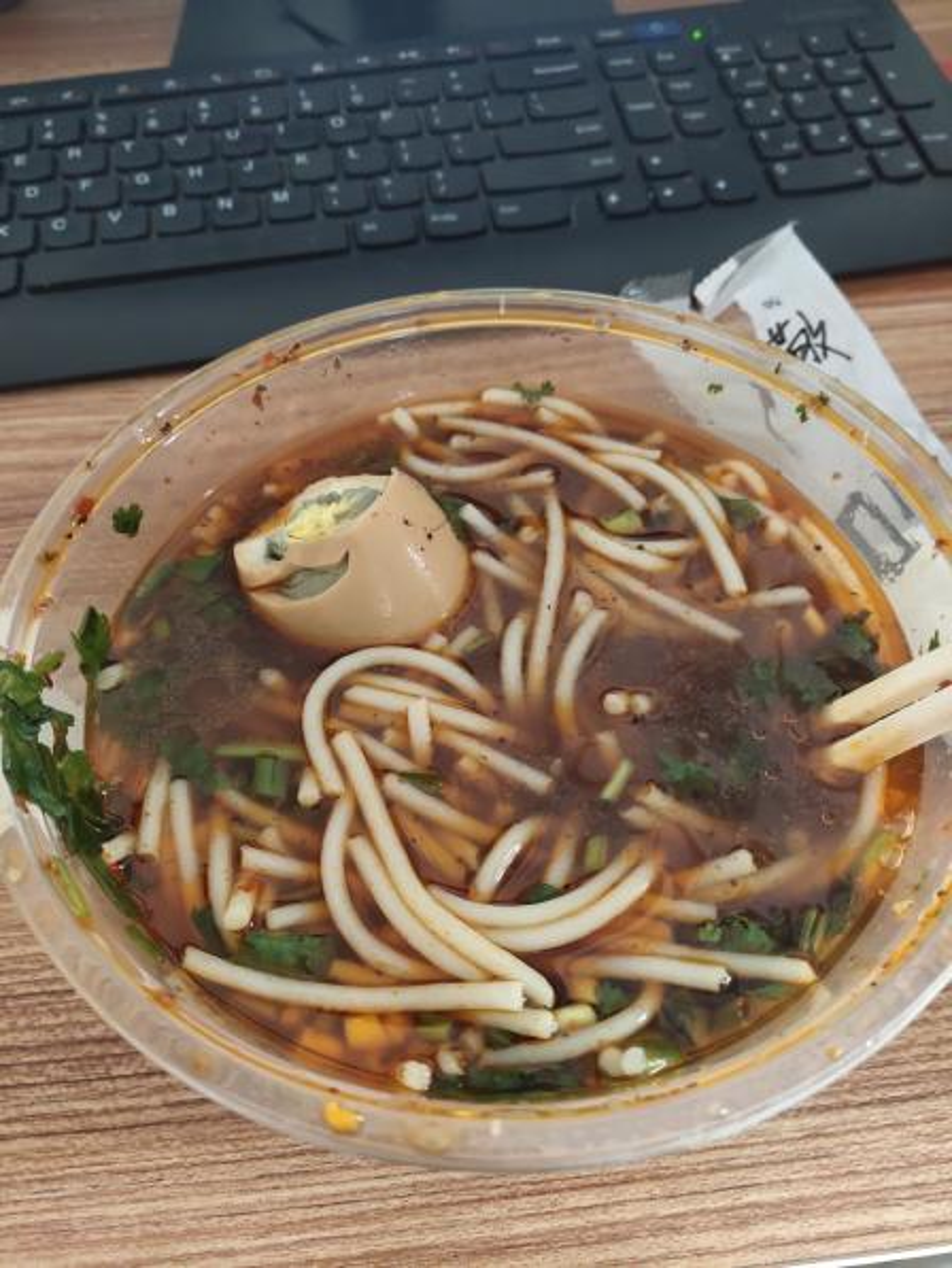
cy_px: 634
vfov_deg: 61.6
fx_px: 1063
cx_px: 476
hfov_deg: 48.2
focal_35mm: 29
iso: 456
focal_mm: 4.27
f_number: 1.8
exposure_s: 1/50
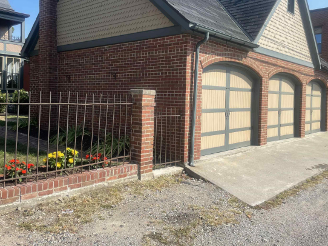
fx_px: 303
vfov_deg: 44.0
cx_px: 176
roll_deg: -1.0
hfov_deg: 56.8
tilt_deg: -2.8
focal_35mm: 32
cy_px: 107
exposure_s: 1/2882
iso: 32
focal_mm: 4.2
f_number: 1.6
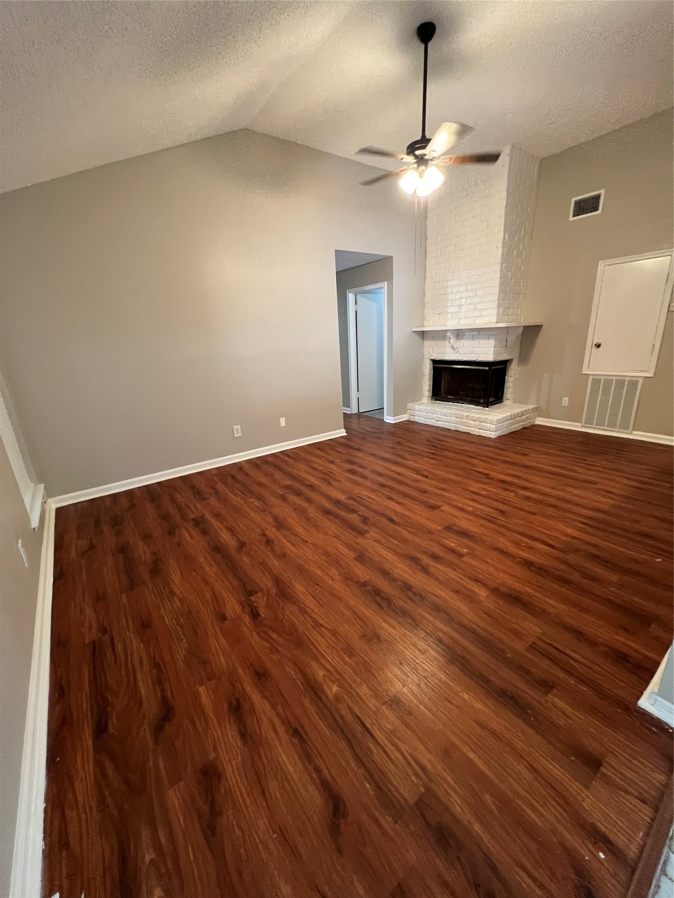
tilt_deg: -16.4
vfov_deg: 106.2
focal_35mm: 13
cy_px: 449
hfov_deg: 89.9
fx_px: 337
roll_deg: +2.6
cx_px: 337
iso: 400
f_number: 1.8
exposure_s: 1/60
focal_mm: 1.57
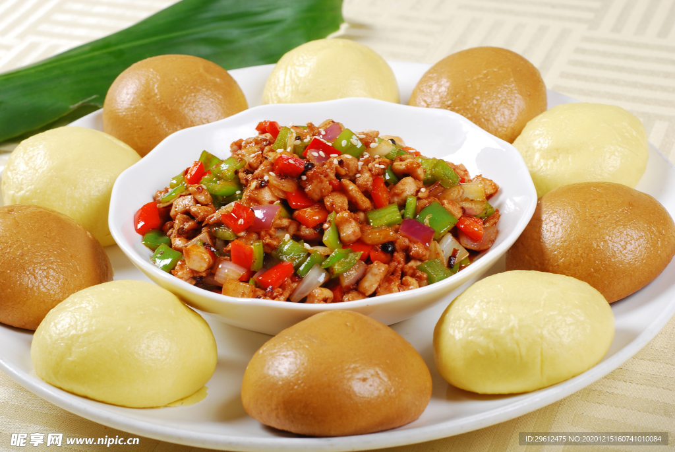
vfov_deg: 18.2
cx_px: 338
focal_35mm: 75
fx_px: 1408
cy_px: 226
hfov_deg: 27.0
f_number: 10
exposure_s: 1/160
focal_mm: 50
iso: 100
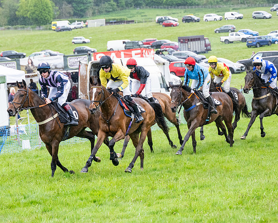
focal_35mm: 166
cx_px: 119
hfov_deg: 11.6
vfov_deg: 9.3
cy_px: 111
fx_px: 1365
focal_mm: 98
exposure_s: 1/1000
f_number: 4
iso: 1000
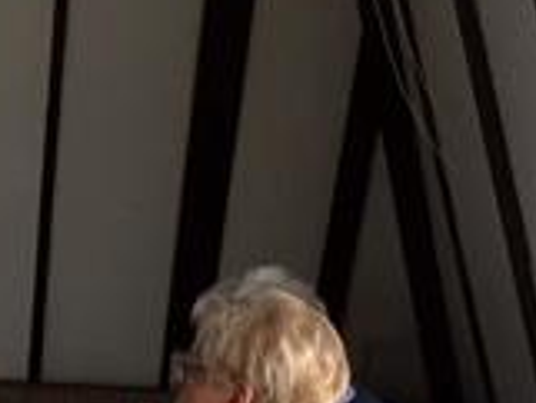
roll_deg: -2.9
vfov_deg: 12.1
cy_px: 649
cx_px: -256
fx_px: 1782
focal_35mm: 115
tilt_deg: -15.3
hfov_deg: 15.8
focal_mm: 4.15
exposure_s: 1/17
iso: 40
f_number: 2.2
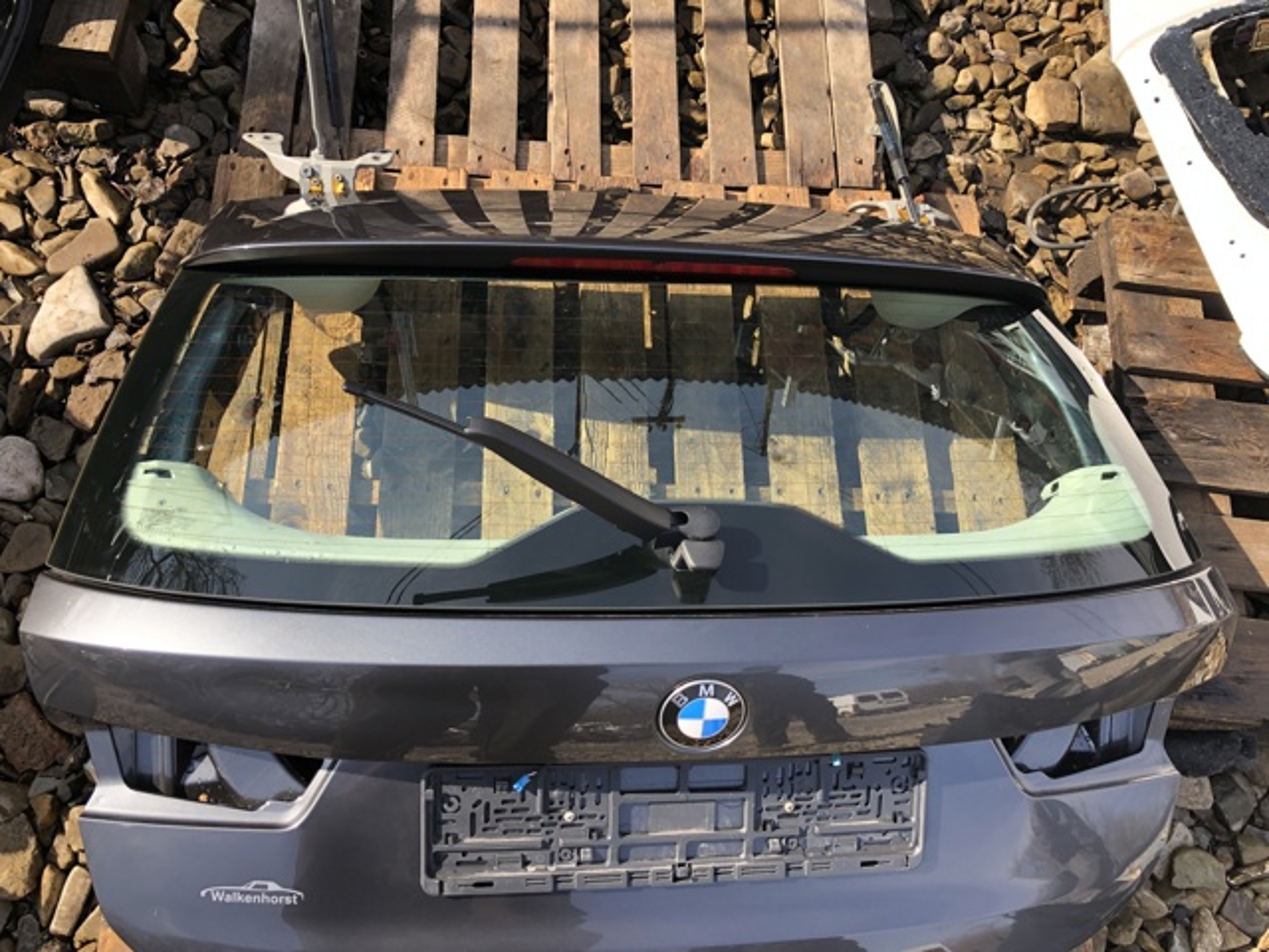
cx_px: 634
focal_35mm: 28
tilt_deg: -69.3
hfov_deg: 63.4
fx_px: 1026
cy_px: 476
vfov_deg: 49.7
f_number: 1.8
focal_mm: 4
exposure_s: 1/432
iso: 20
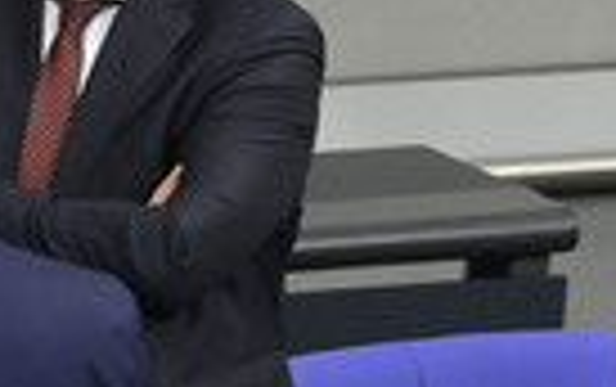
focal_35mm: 836
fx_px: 14052
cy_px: 297
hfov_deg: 2.5
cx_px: -151
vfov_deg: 1.6
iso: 12800
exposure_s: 1/320
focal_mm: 250
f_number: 5.6
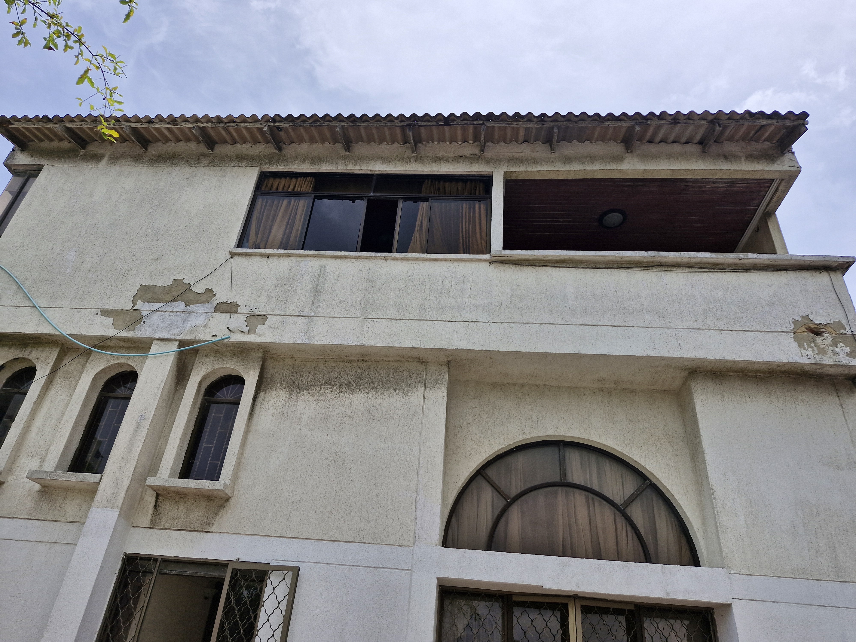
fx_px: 569
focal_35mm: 23
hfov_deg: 73.9
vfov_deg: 58.9
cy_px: 321
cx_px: 428
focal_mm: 5.54
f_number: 1.8
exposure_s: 1/2848
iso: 50
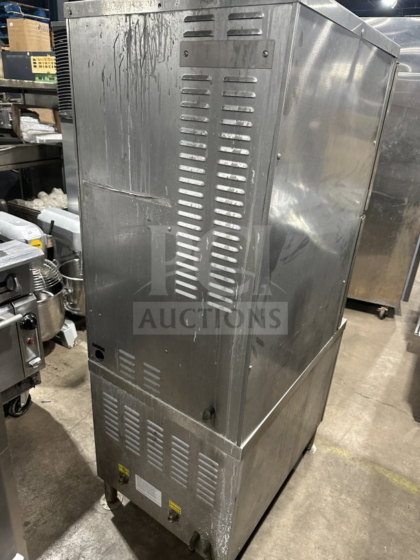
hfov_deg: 56.8
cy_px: 280
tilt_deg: -23.5
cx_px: 210
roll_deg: -5.3
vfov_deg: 71.6
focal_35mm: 24
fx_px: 388
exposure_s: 1/60
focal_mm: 6.86
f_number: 1.78
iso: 500
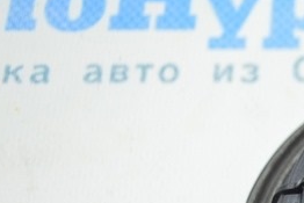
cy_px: 226
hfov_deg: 15.2
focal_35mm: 123
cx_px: 472
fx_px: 1039
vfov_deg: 11.0
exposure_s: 1/40
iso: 400
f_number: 3.8
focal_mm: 21
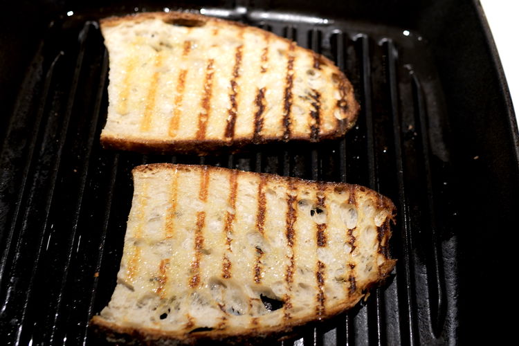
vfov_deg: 29.9
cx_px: 260
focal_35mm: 45
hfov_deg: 43.6
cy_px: 173
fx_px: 649
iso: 320
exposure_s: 1/42
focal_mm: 30
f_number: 2.8
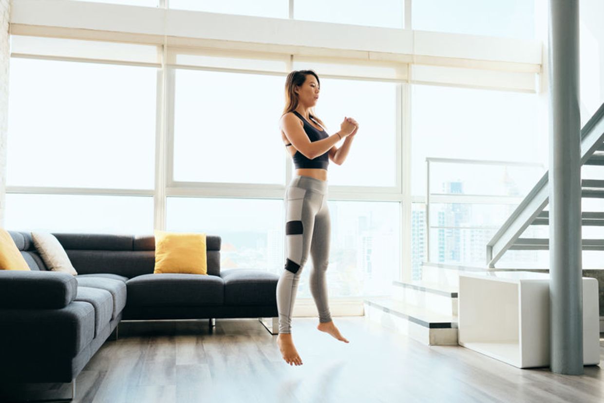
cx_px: 302
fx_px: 587
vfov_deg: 37.8
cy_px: 202
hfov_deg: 54.4
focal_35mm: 35
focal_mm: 23
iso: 400
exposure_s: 1/200
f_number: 2.8
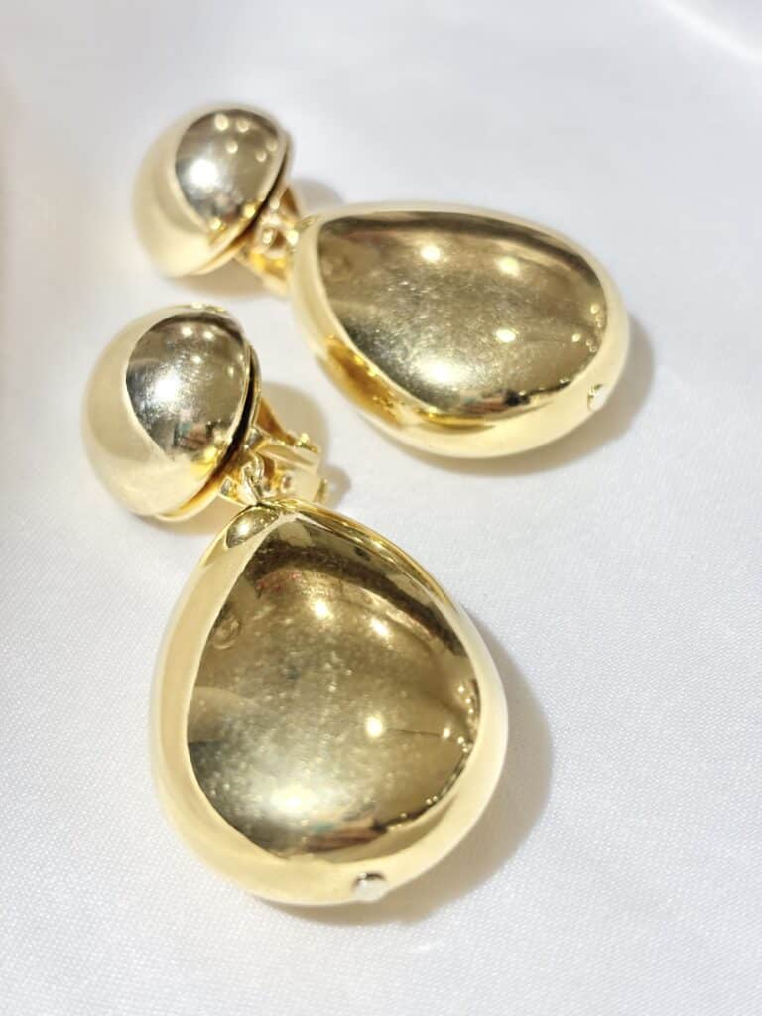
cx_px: 381
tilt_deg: -43.8
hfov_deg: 28.0
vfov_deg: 36.8
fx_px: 1526
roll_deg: +7.3
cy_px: 508
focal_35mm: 52
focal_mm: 5.96
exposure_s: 1/191
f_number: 1.6
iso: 32
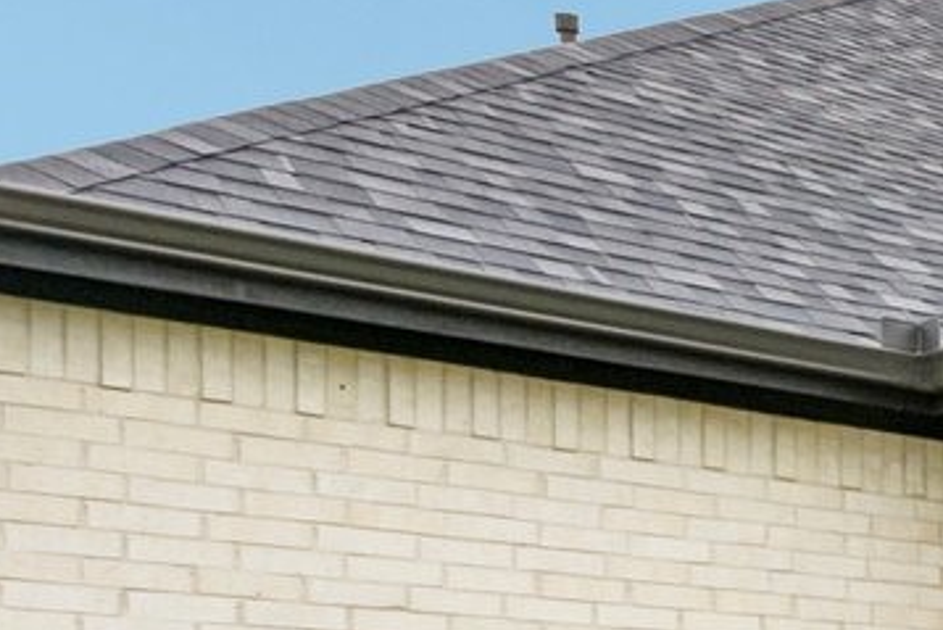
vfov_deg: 15.8
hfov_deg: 19.1
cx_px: 1707
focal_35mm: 80
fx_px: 2096
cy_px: 916
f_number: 9
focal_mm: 14
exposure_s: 1/400
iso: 250
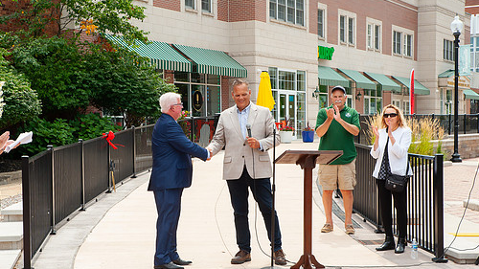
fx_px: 863
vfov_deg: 17.7
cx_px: 209
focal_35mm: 68
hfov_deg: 31.0
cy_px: 165
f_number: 14
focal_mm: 56
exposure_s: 1/200
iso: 400
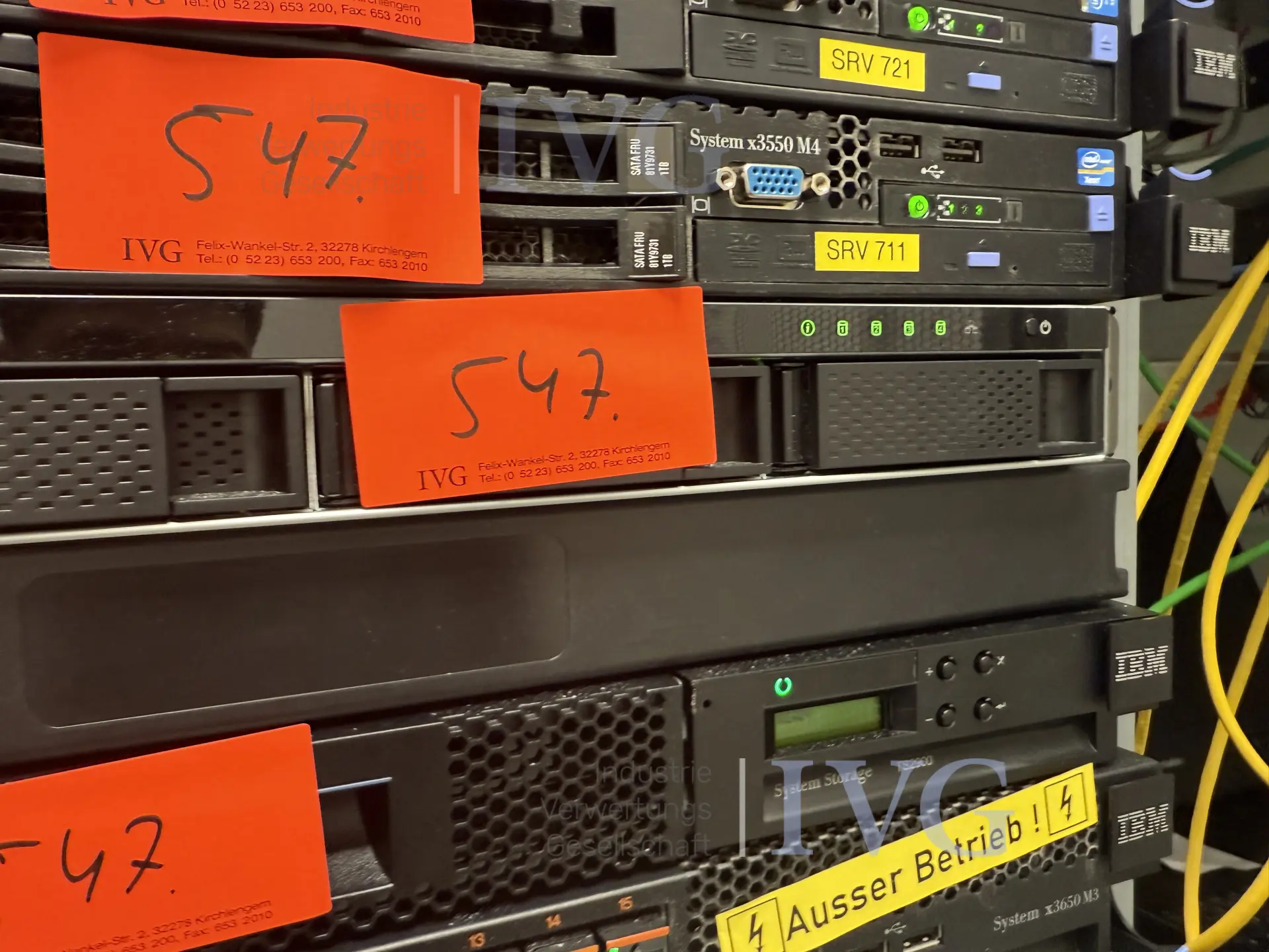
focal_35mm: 24
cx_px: 634
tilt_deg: -3.2
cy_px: 476
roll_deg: +1.0
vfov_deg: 56.8
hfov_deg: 71.6
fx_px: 880
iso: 250
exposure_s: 1/50
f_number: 2.2
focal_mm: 2.22
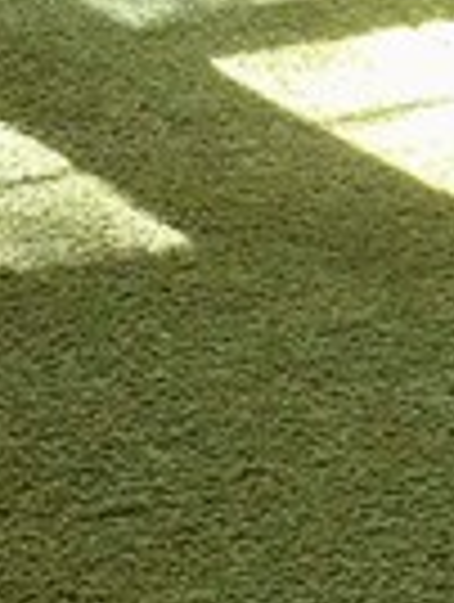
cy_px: -742
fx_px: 3451
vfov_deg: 9.1
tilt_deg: -10.9
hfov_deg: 7.3
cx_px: -369
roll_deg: -1.0
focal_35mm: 198
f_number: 1.5
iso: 80
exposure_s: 1/60
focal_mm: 5.7
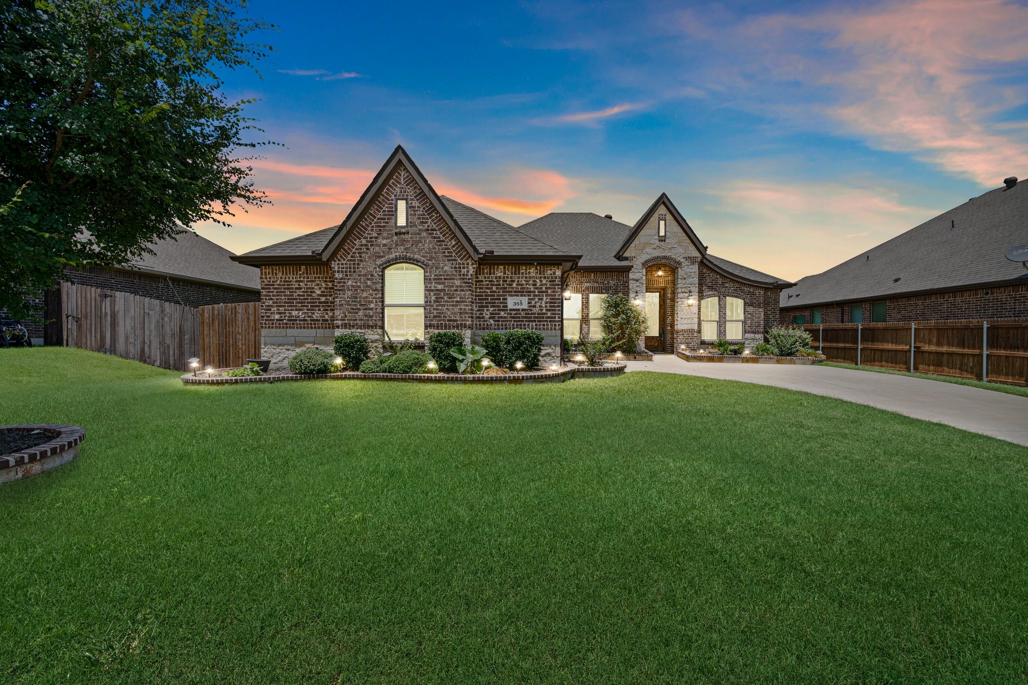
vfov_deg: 73.7
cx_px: 514
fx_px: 457
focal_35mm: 16
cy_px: 342
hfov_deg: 96.7
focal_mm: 16
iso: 100
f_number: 13
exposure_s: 1/10
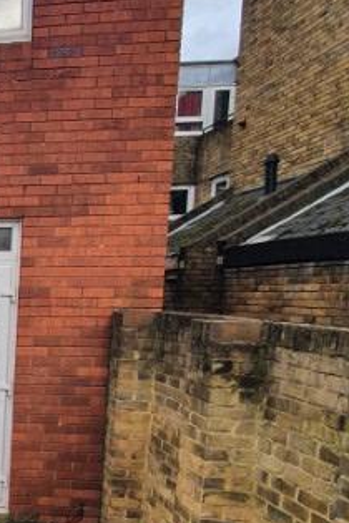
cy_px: 387
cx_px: -208
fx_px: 640
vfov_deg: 43.2
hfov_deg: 23.0
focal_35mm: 44
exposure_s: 1/354
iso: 50
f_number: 2.2
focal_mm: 1.8
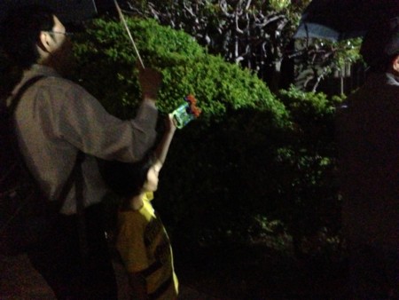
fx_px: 381
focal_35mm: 33
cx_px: 200
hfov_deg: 55.3
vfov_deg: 43.0
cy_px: 150
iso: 3200
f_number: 2.4
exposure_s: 1/15
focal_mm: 4.13
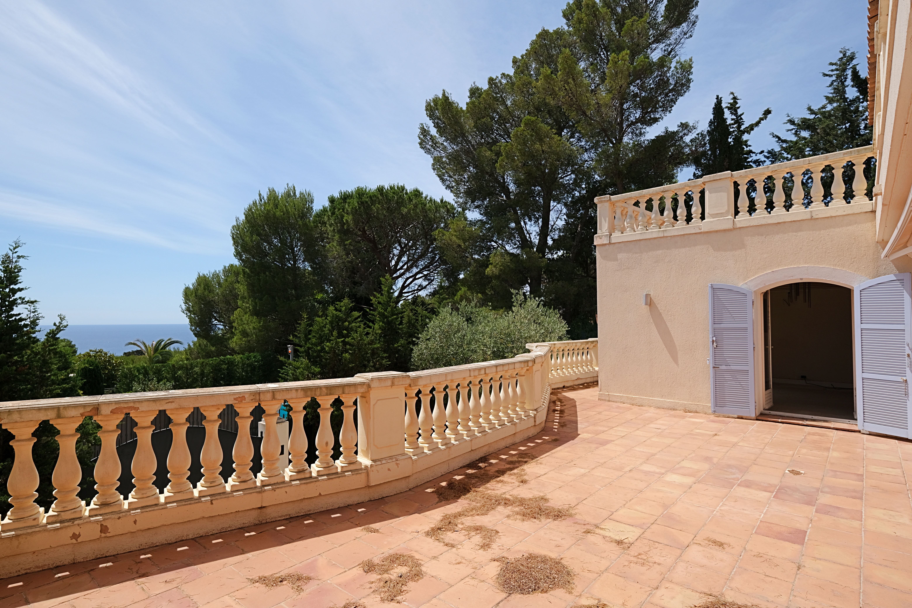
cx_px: 456
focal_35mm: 17
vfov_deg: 70.4
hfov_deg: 93.3
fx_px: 431
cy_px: 304
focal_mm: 11.5
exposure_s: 1/850
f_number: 5.6
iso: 160
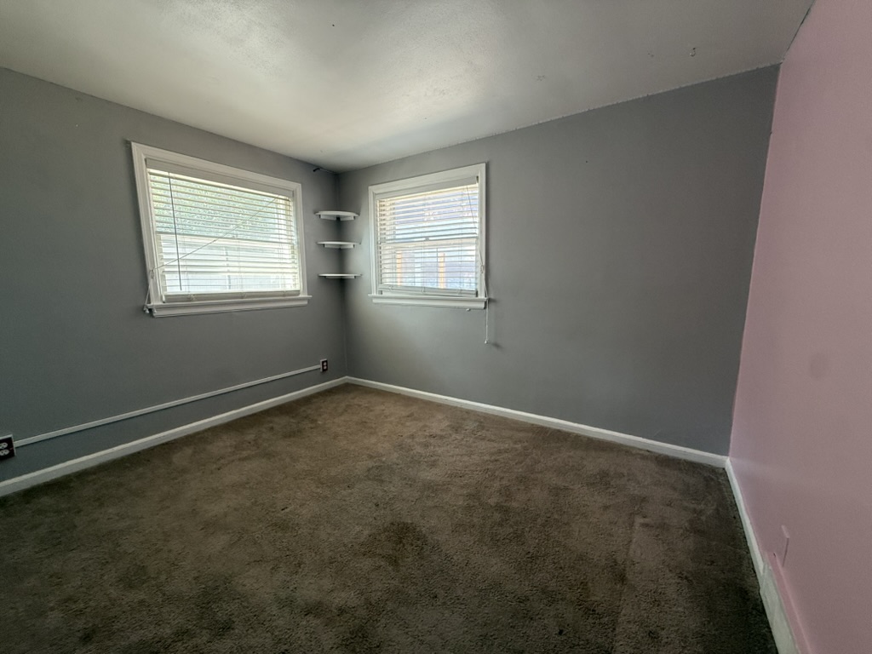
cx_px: 436
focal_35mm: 14
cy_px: 327
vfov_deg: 85.7
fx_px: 353
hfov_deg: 102.1
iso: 200
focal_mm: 2.22
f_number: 2.2
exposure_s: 1/99
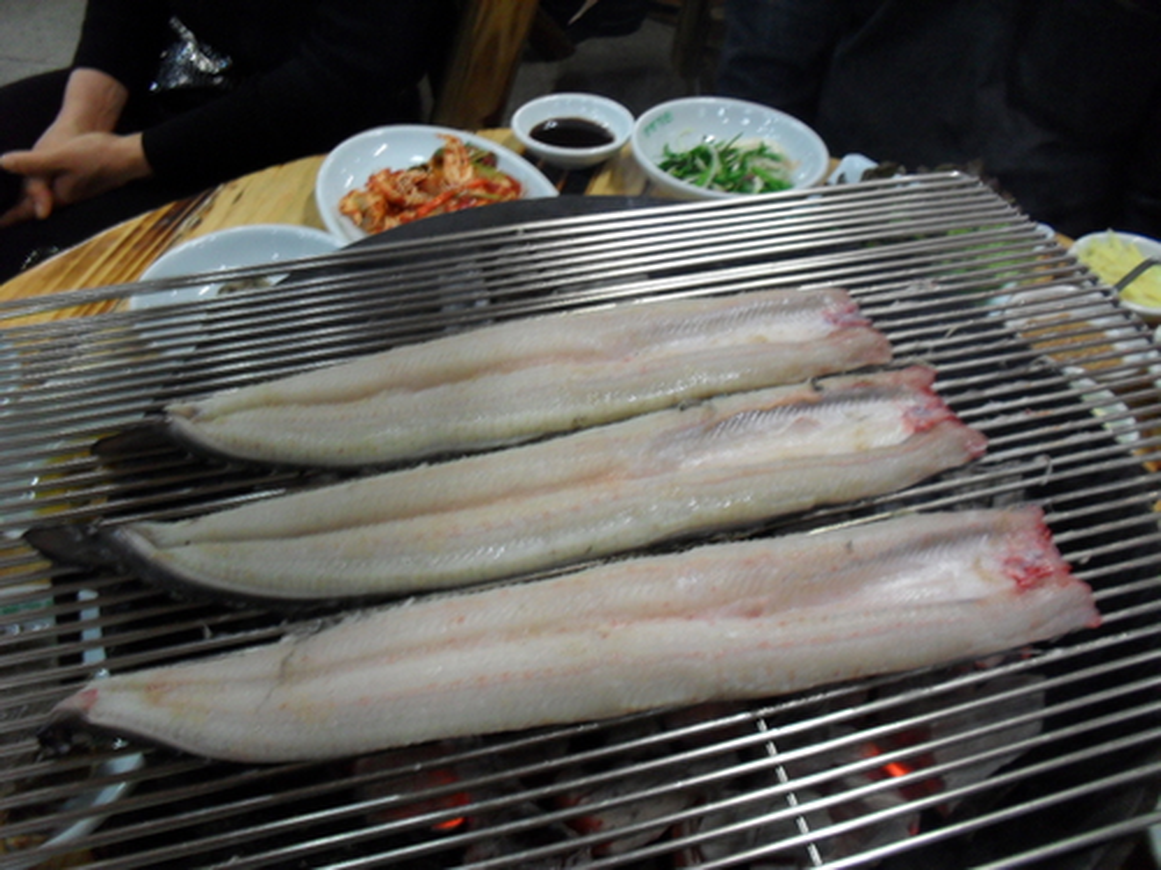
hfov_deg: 52.6
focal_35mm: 35
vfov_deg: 40.7
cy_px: 435
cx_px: 580
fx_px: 1174
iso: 240
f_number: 3.2
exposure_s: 1/15
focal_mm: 6.3
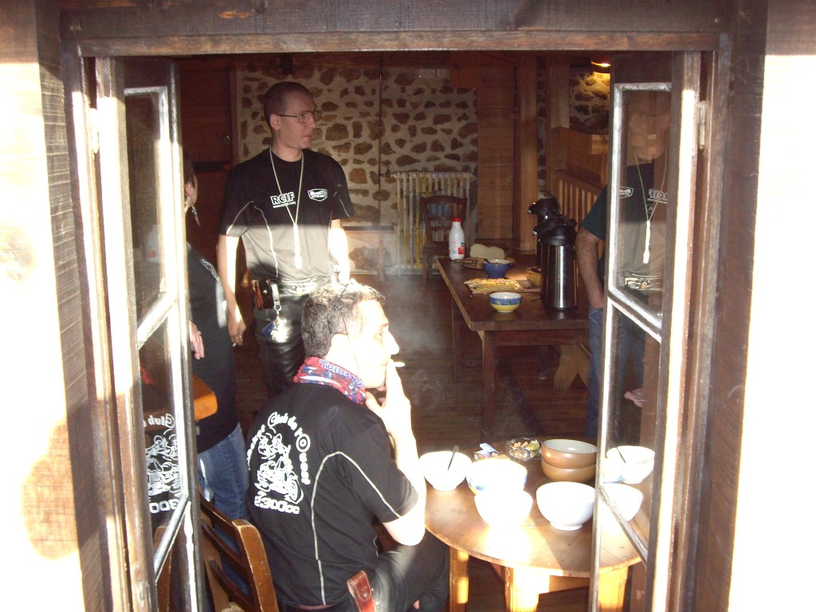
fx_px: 1108
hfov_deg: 40.4
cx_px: 408
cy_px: 306
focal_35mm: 47
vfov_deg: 30.9
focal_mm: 7.6
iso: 200
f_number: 3
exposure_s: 1/100
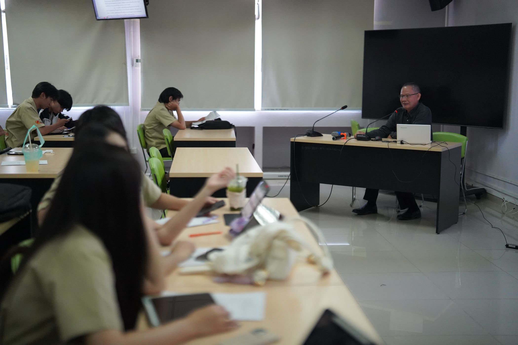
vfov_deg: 27.0
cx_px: 259
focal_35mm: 50
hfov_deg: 39.6
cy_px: 172
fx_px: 719
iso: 6400
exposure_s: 1/4000
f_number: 1.2
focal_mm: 50
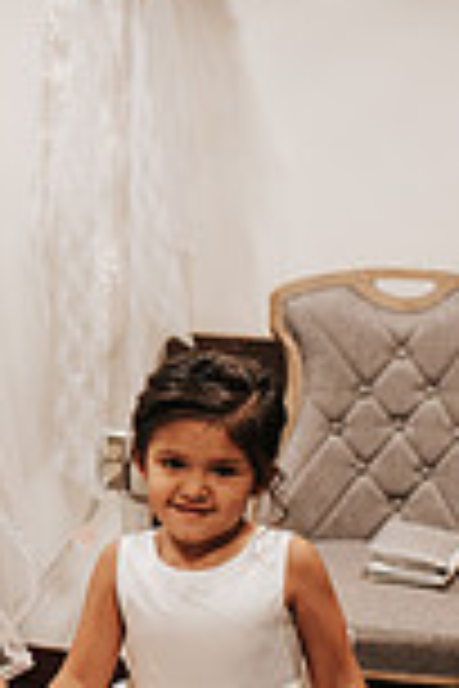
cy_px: 261
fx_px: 1970
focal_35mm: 103
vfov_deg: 19.8
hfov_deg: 12.8
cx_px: -166
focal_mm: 35
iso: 800
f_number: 2.8
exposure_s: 1/125
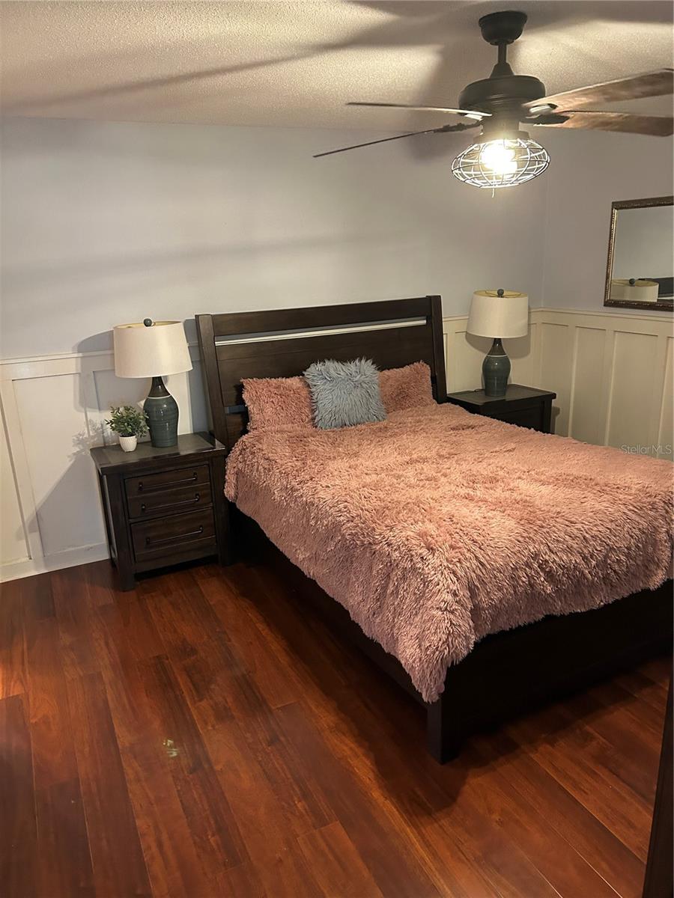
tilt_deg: -18.6
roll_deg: +0.8
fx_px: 675
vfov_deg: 67.3
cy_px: 449
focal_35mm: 26
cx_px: 337
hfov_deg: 53.1
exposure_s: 1/40
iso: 400
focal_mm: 5.7
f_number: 1.5
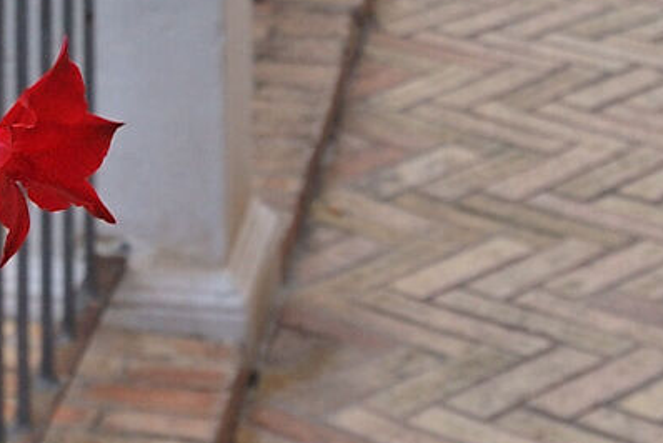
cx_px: -250
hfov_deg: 12.1
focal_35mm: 163
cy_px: -672
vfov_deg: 7.8
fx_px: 3004
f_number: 6.3
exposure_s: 1/500
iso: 100
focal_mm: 18
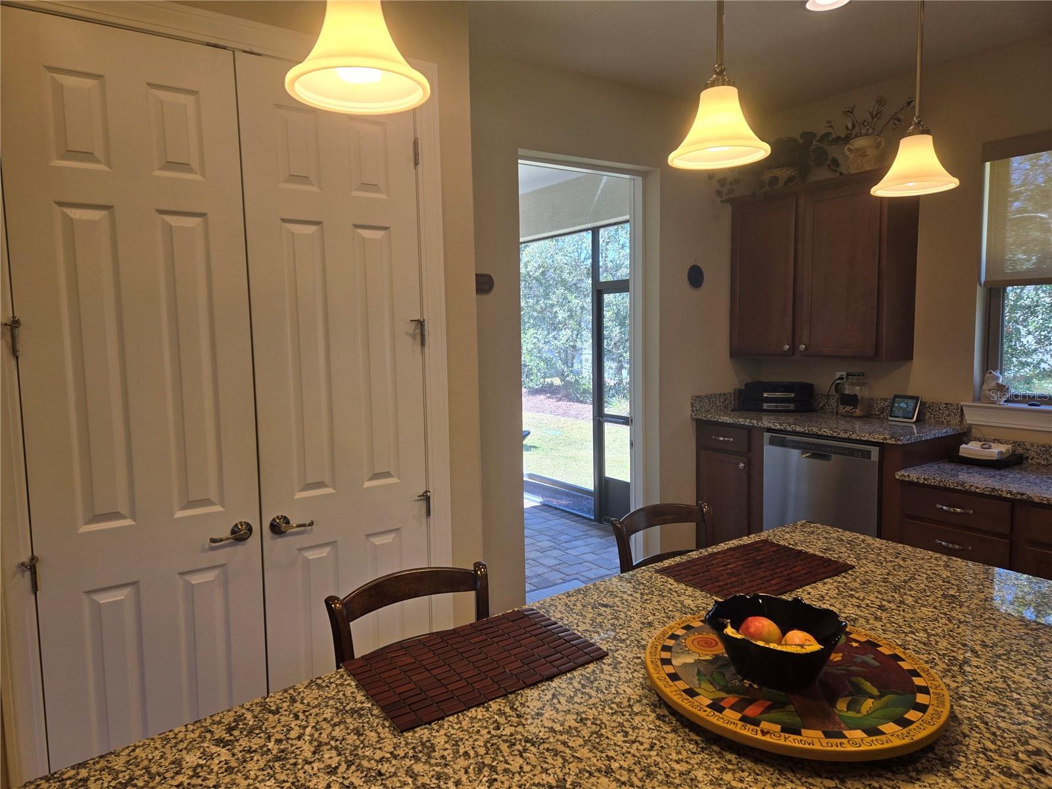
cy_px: 394
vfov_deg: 58.9
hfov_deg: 73.9
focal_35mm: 23
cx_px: 526
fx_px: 699
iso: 25
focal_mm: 5.4
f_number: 1.8
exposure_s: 1/120
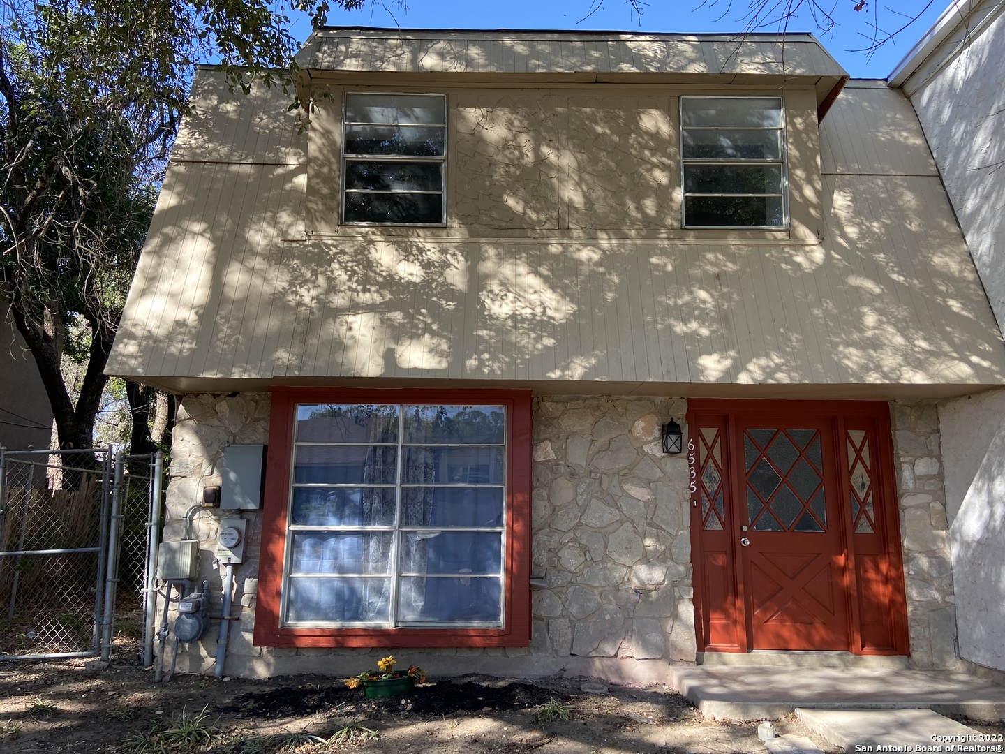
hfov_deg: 67.3
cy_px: 377
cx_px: 502
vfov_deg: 53.1
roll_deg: -0.9
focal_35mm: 26
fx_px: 755
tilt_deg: +10.4
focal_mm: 4.25
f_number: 1.8
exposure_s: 1/361
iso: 32
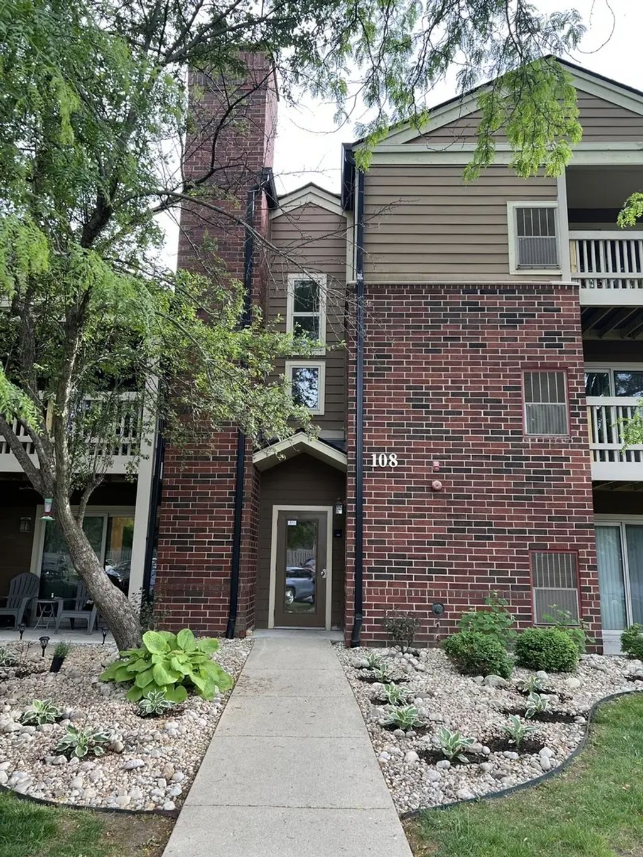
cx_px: 322
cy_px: 428
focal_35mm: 26
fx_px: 644
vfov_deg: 67.3
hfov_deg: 53.1
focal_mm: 5.7
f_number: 1.5
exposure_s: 1/256
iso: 40
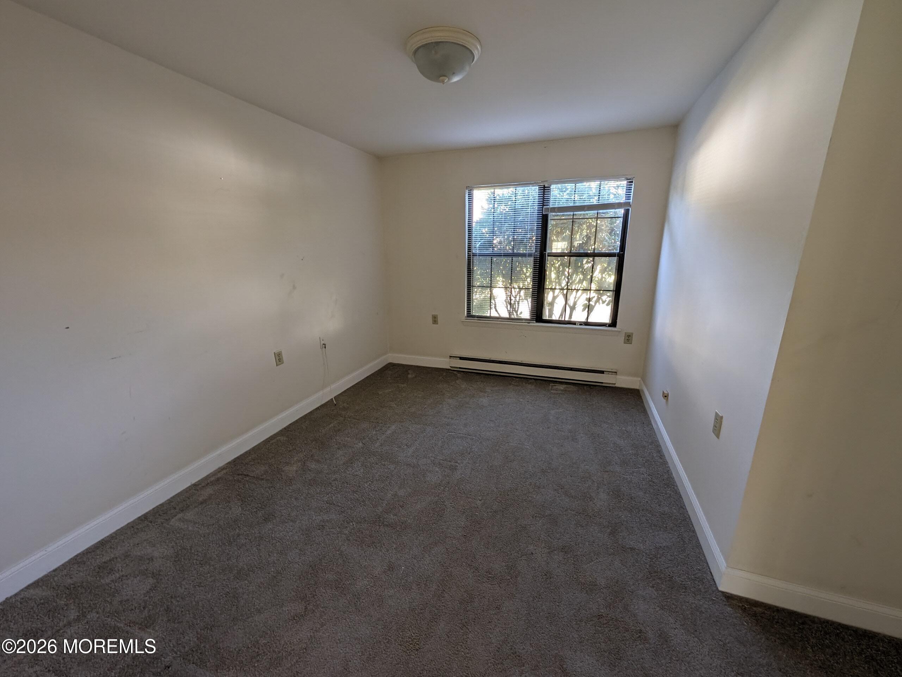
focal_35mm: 12
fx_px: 313
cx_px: 451
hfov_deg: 110.5
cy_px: 338
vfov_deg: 94.5
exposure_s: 1/67.9
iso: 53
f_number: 1.7
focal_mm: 2.02
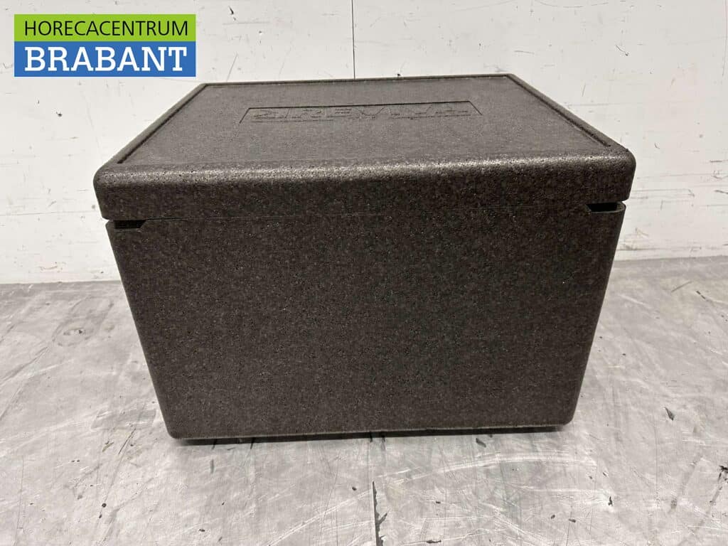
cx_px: 364
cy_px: 273
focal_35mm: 24
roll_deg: +1.0
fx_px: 505
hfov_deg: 71.6
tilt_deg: -31.5
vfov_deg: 56.8
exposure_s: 1/50
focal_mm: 6.86
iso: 400
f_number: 1.78
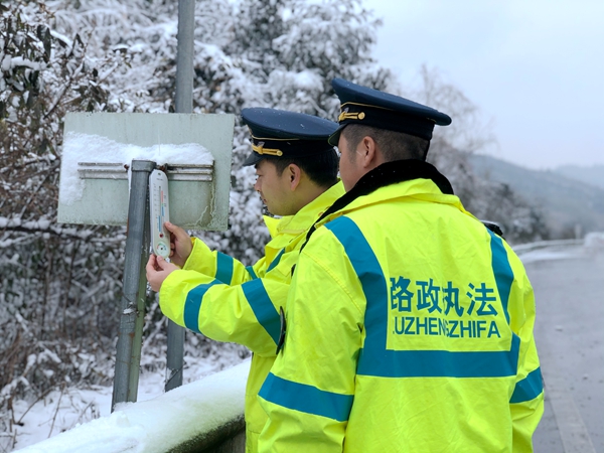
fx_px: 907
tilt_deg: +1.4
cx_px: 302
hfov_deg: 36.8
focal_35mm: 52
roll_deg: -1.3
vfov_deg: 28.0
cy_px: 226
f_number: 2.4
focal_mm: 6
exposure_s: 1/122
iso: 16
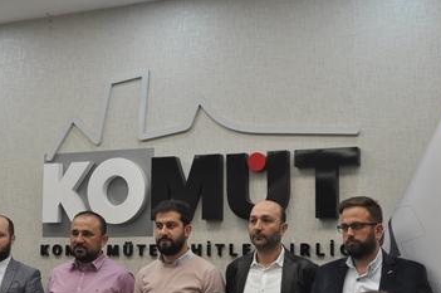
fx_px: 904
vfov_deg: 18.4
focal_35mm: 74
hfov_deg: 27.3
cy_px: 184
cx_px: 155
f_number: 4.5
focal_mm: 27
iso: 400
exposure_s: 1/80
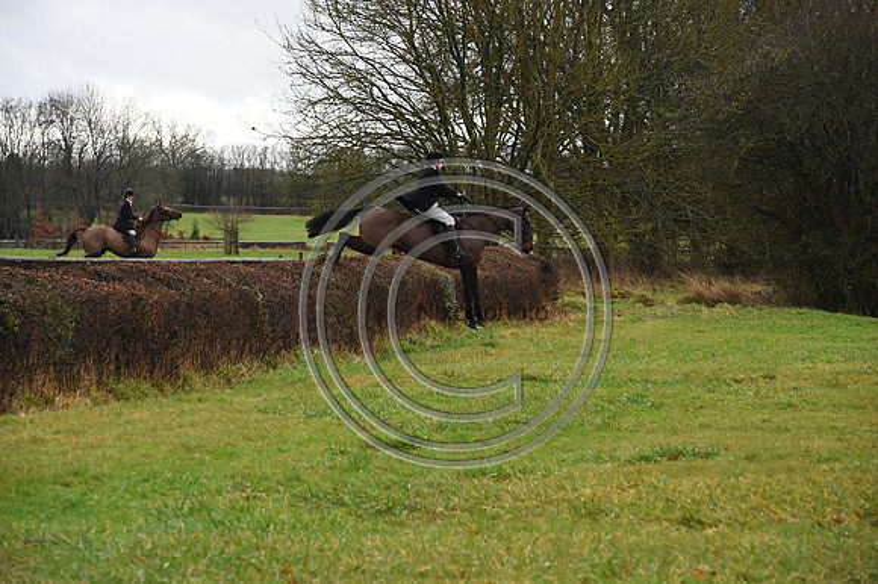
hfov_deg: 10.3
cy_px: 292
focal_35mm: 200
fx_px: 4875
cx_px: 439
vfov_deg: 6.9
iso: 2500
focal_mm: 200
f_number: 10
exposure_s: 1/1000
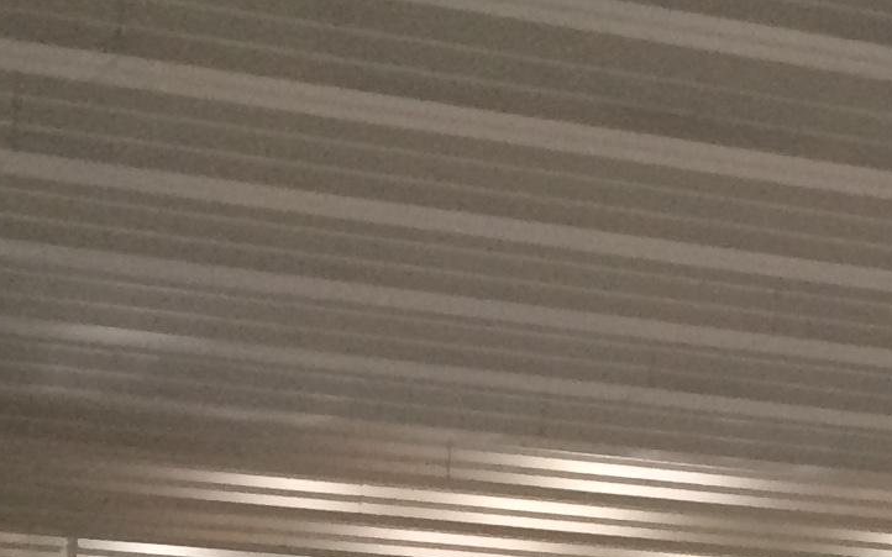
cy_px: 1491
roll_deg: +0.8
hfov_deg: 14.7
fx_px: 3379
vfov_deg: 8.4
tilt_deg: -5.6
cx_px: 938
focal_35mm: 139
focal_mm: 4.15
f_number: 2.2
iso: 160
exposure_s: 1/30
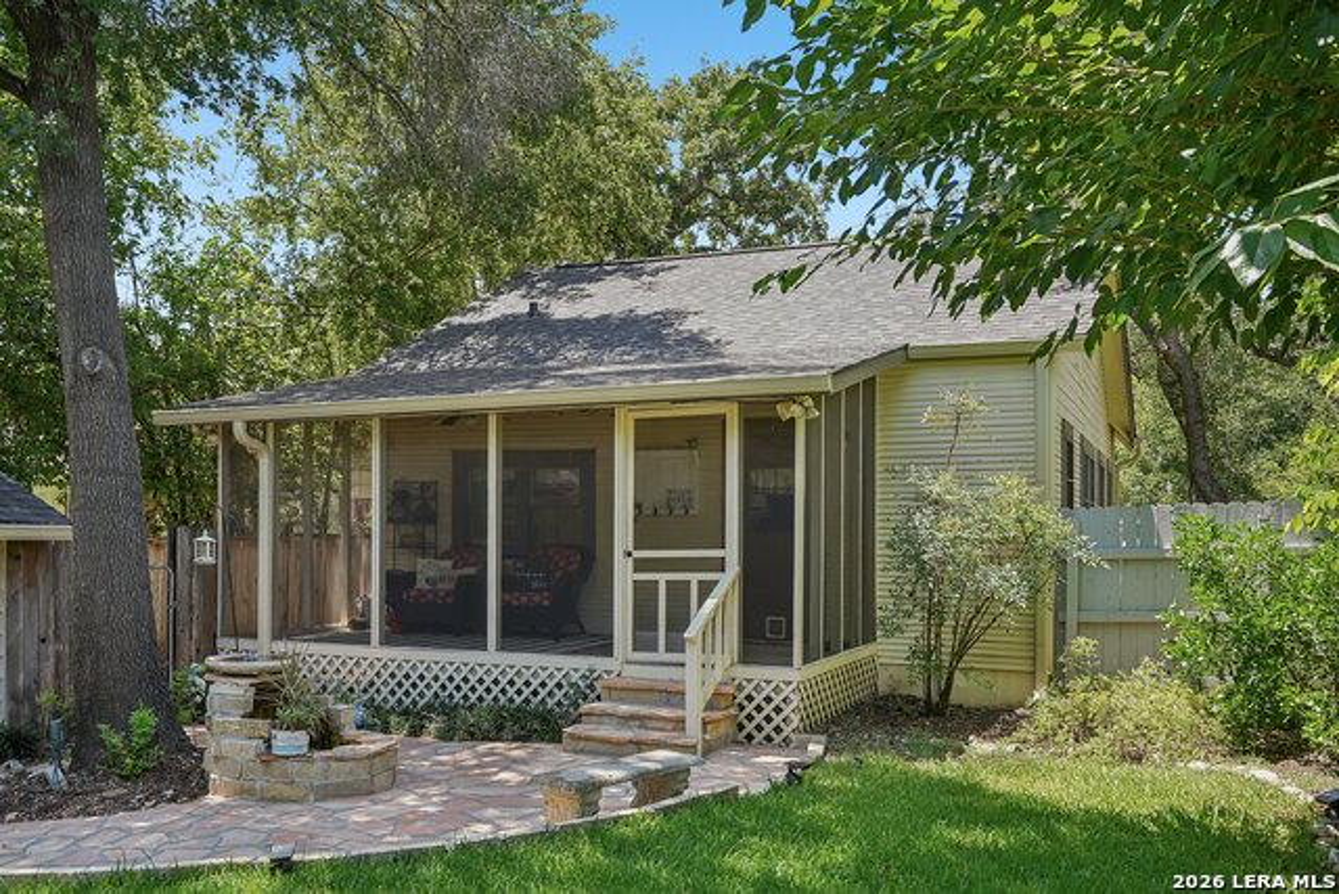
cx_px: 670
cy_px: 447
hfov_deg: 61.1
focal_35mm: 30
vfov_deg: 43.0
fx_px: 1135
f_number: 8
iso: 100
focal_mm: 30.5
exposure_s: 1/40
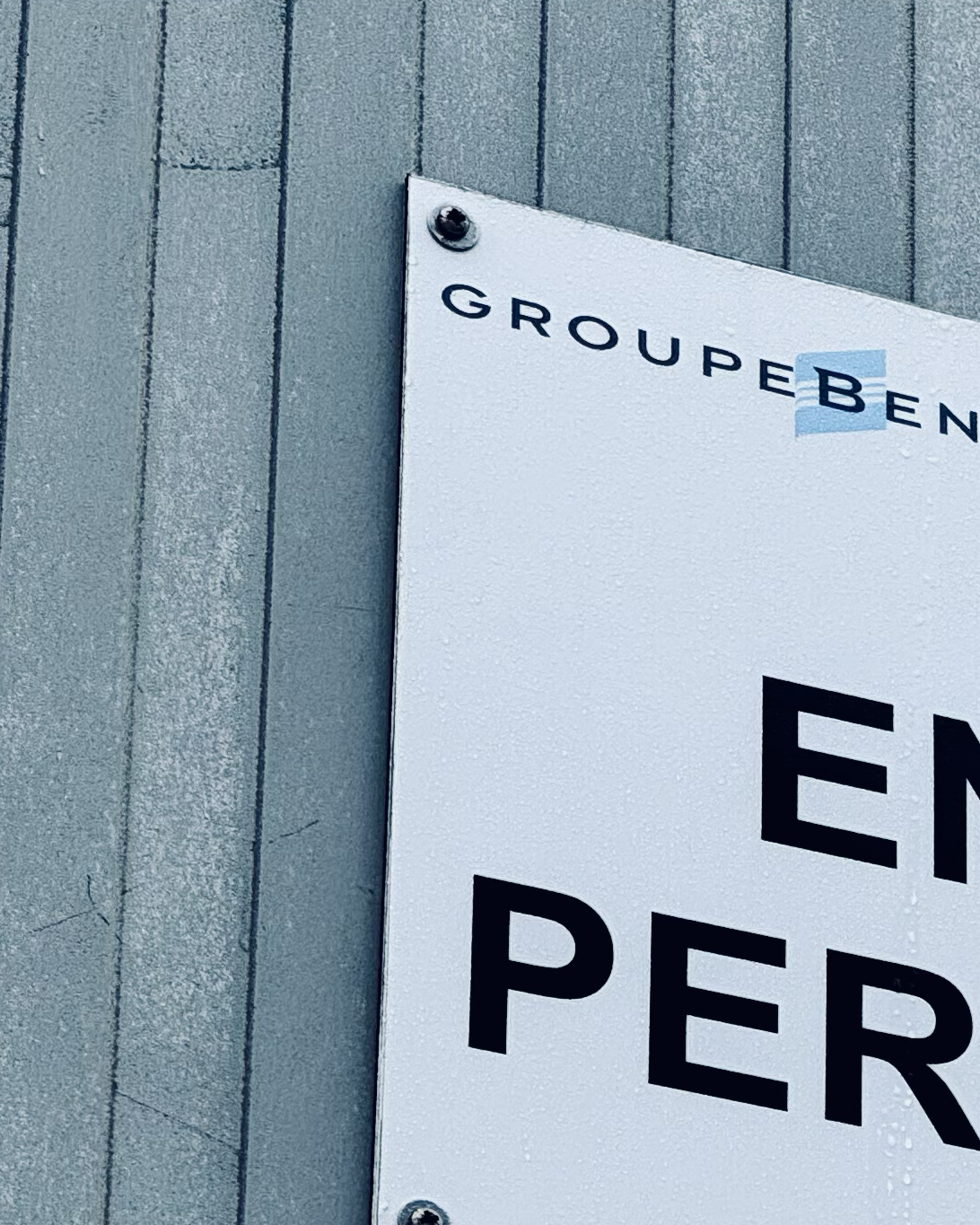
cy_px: 1355
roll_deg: +1.3
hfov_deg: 6.9
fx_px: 8049
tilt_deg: +27.0
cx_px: 1221
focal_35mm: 222
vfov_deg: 8.6
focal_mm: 9
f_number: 2.8
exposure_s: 1/219
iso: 25
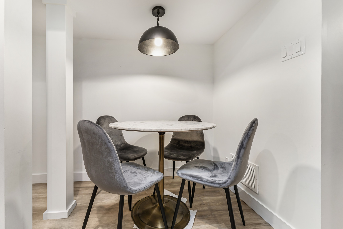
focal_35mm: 14
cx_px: 172
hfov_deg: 104.2
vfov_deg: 81.2
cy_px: 114
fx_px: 133
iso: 400
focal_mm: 14
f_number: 8
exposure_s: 1/2.5
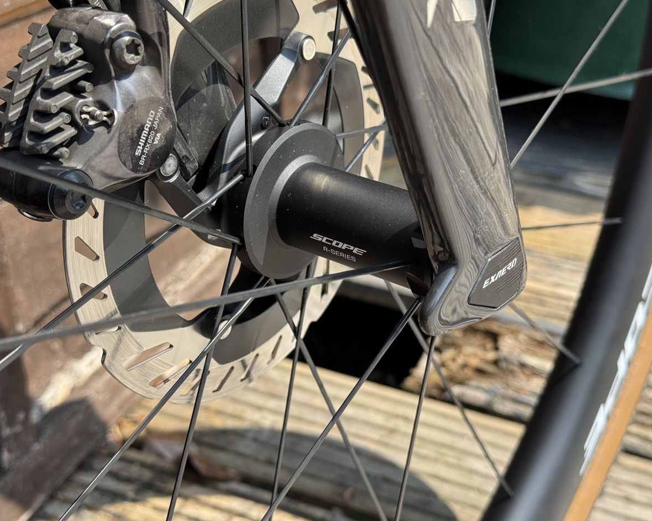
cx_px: 341
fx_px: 984
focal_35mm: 51
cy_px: 262
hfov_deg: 36.6
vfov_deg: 29.7
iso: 64
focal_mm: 6.76
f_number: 1.78
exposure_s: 1/1114
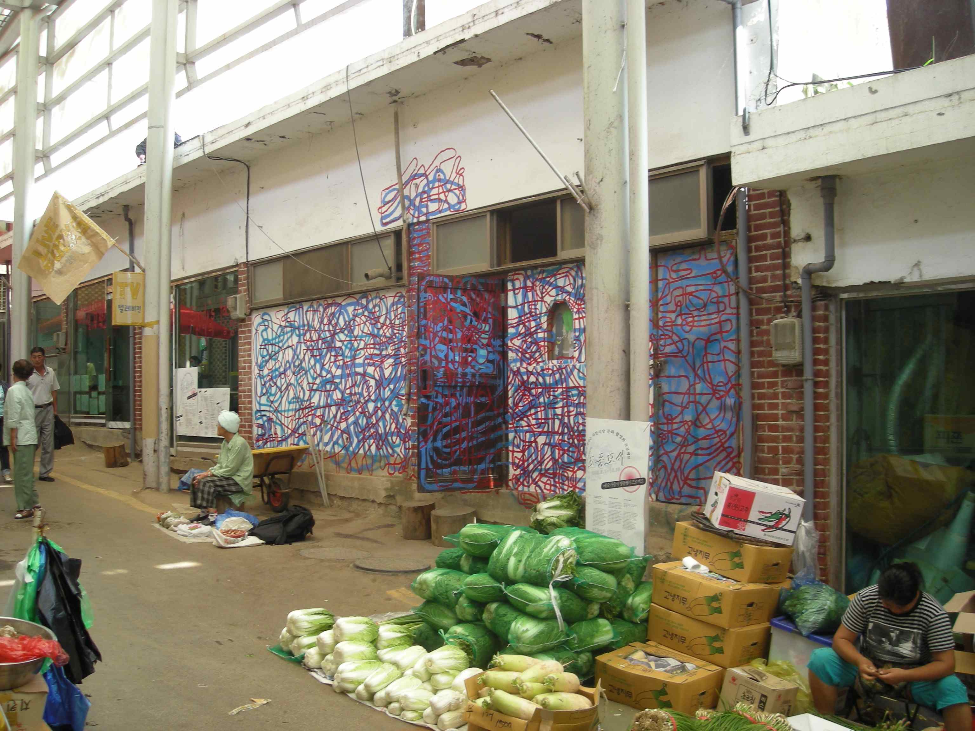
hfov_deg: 52.6
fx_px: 986
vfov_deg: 40.7
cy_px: 366
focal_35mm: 35
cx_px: 488
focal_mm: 5.7
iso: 57
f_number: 2.8
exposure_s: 1/60
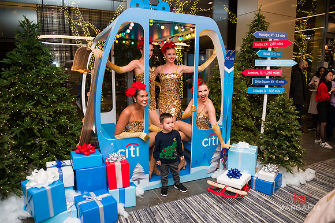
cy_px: 112
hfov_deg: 73.8
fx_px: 223
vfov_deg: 53.1
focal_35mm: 24
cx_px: 168
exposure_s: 1/200
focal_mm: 24
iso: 400
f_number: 3.2
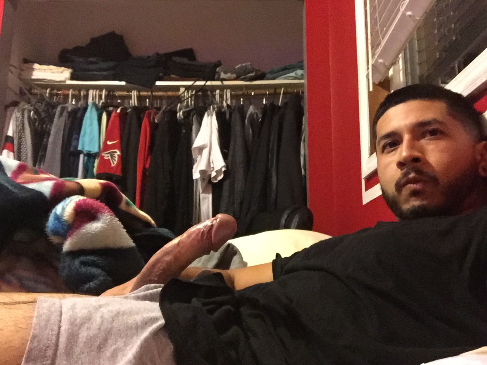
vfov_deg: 45.4
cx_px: 244
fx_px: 436
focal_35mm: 31
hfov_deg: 58.4
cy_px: 182
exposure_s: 1/15
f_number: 2.2
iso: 800
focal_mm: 2.65
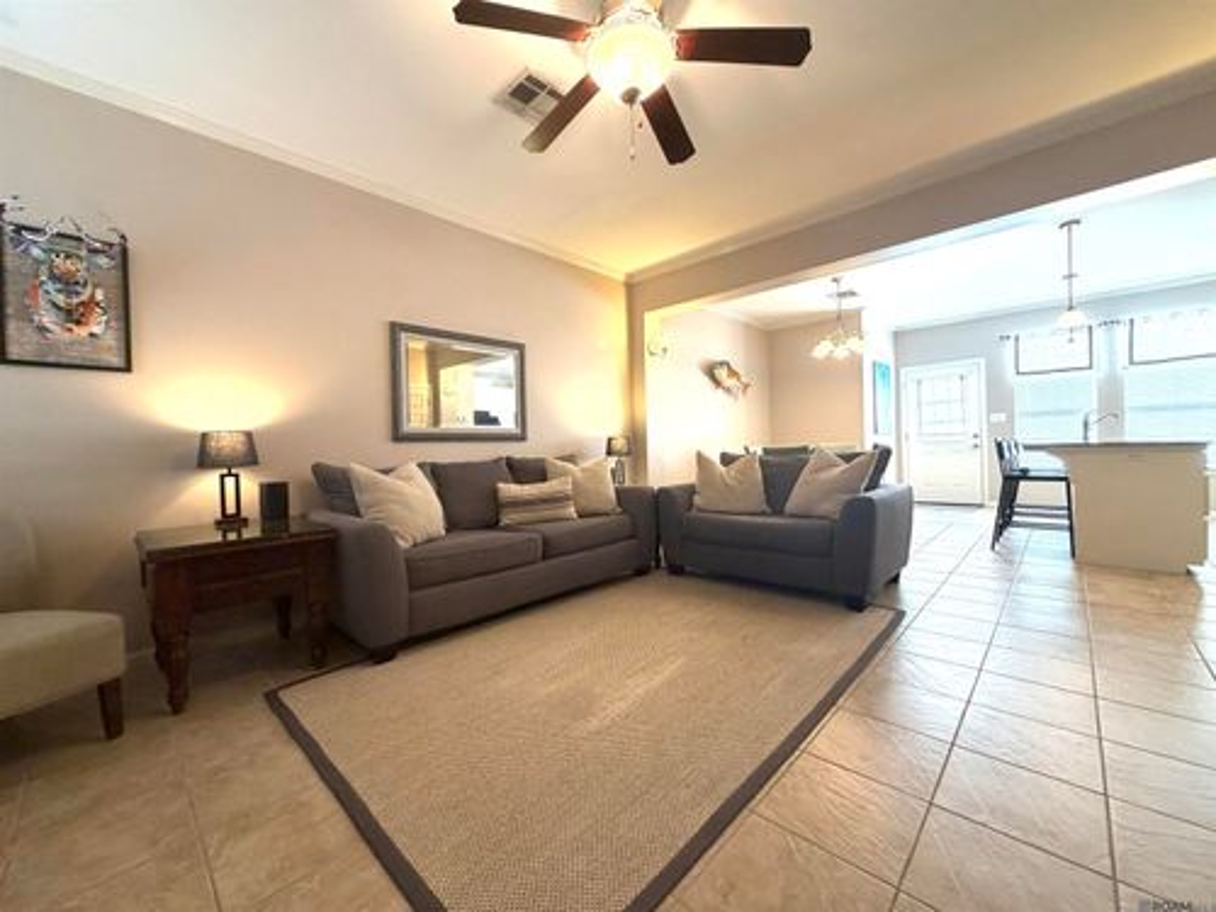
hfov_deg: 102.1
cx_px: 608
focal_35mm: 14
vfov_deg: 85.7
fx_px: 492
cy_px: 456
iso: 200
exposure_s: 1/60
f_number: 2.2
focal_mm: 2.22
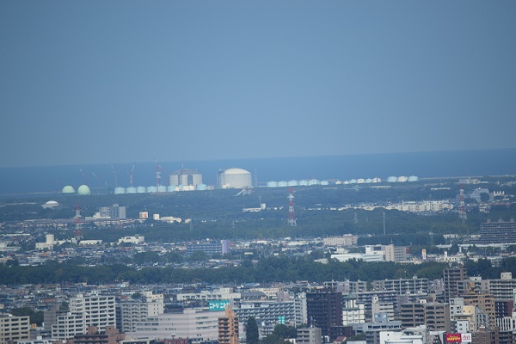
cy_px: 172
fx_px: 6449
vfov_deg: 3.1
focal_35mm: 450
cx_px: 258
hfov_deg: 4.6
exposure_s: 1/2000
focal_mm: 300
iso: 320
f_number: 5.6
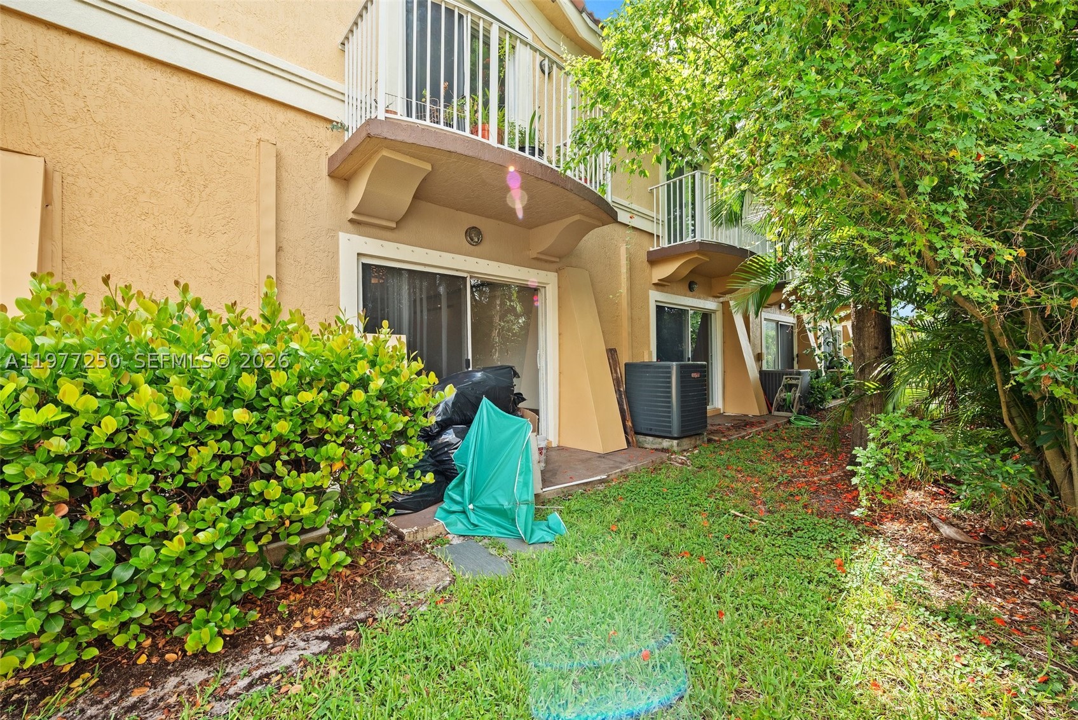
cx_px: 539
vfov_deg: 81.3
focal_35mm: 14
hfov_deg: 104.2
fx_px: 419
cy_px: 360
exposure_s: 1/160
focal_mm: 14
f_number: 8
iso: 200
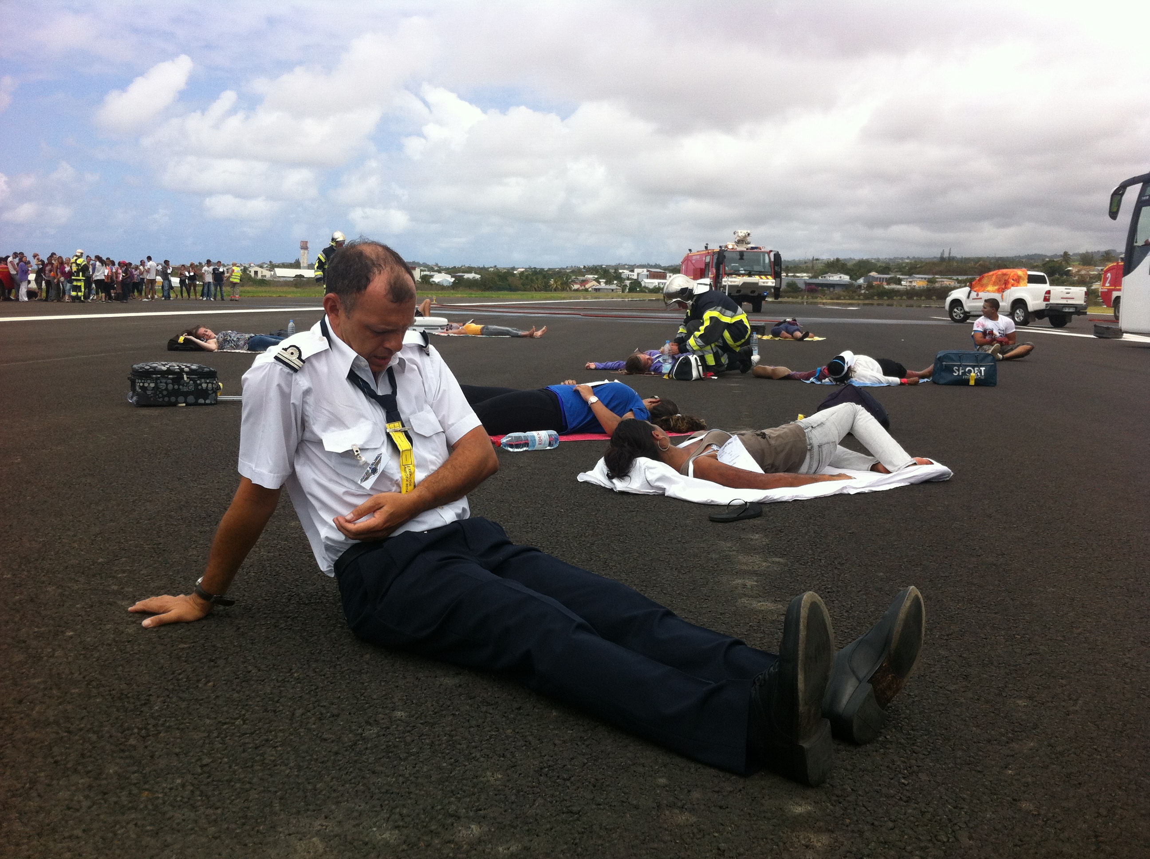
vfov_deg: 40.6
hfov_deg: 52.7
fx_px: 1161
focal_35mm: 35
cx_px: 575
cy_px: 430
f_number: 2.8
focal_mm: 3.85
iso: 80
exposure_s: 1/1436
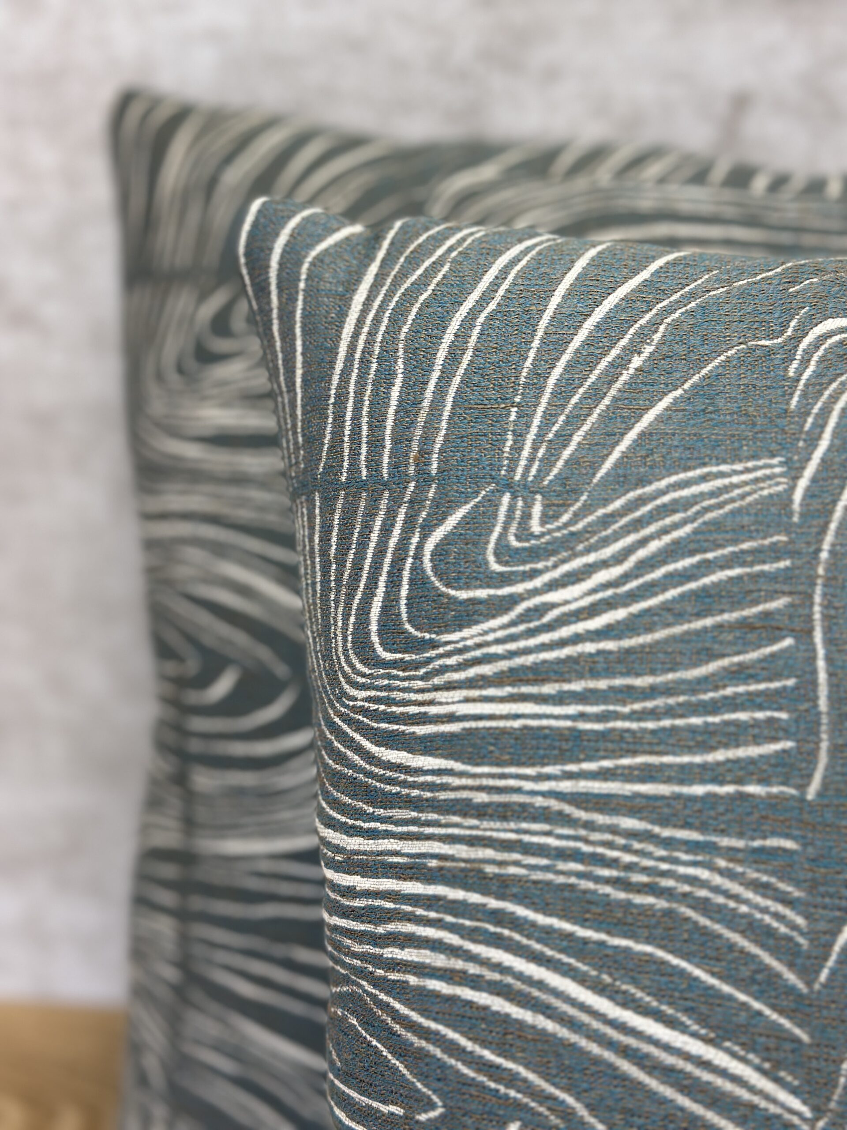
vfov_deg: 39.7
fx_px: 1566
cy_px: 565
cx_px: 424
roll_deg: -1.0
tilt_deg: -22.0
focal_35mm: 48
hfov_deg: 30.3
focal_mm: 6.86
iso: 100
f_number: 1.78
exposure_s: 1/169
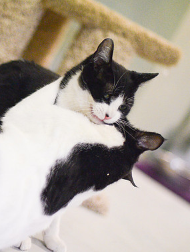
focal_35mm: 110
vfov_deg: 17.9
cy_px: 127
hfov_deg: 13.4
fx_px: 804
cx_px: 15
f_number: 1.4
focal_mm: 50
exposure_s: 1/800
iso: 2500
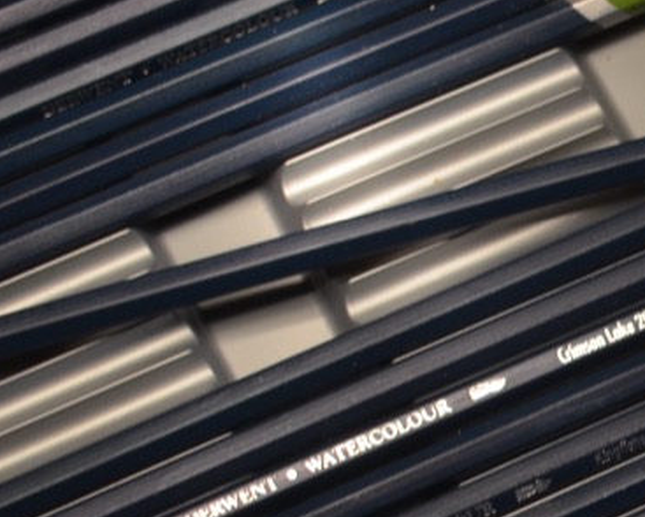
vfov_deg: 7.2
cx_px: 1206
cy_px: 669
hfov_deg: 8.6
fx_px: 4088
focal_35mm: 214
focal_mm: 35
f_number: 3.5
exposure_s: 1/50
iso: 800
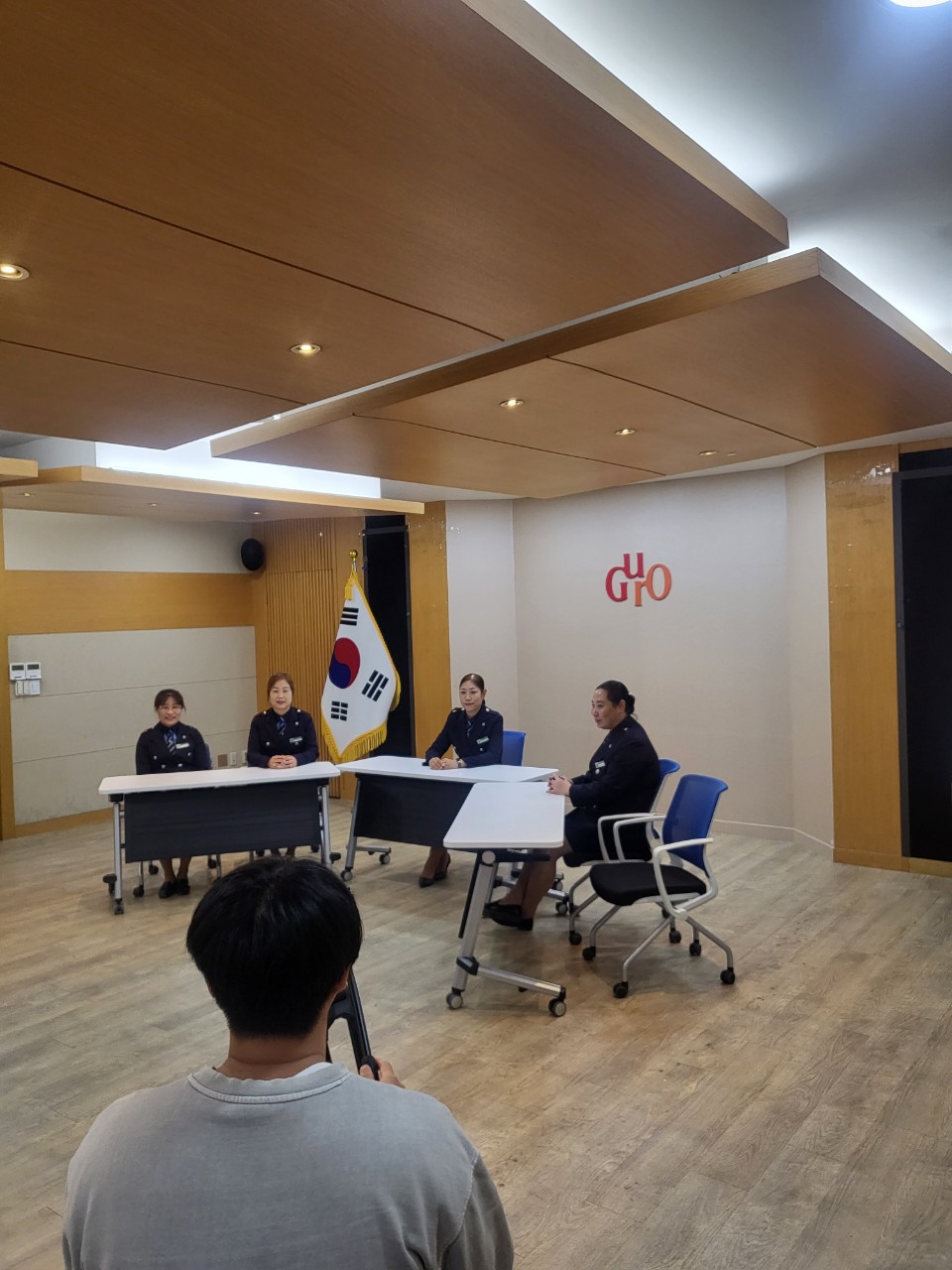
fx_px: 953
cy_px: 635
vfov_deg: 67.3
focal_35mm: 26
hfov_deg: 53.1
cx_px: 476
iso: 250
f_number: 1.8
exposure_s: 1/120
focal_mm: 4.25
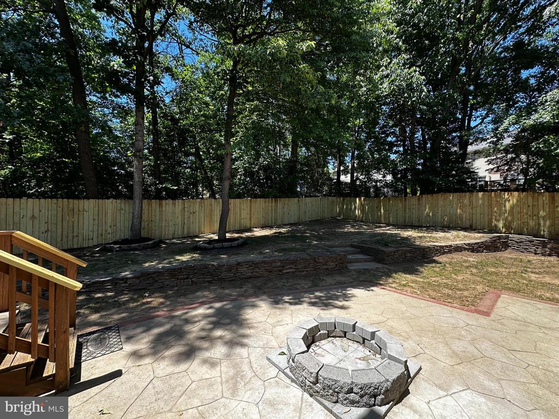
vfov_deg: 85.7
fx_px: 226
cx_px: 280
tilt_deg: +1.8
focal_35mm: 14
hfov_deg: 102.1
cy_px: 210
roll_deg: -1.3
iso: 40
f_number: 2.2
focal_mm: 2.22
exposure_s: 1/450
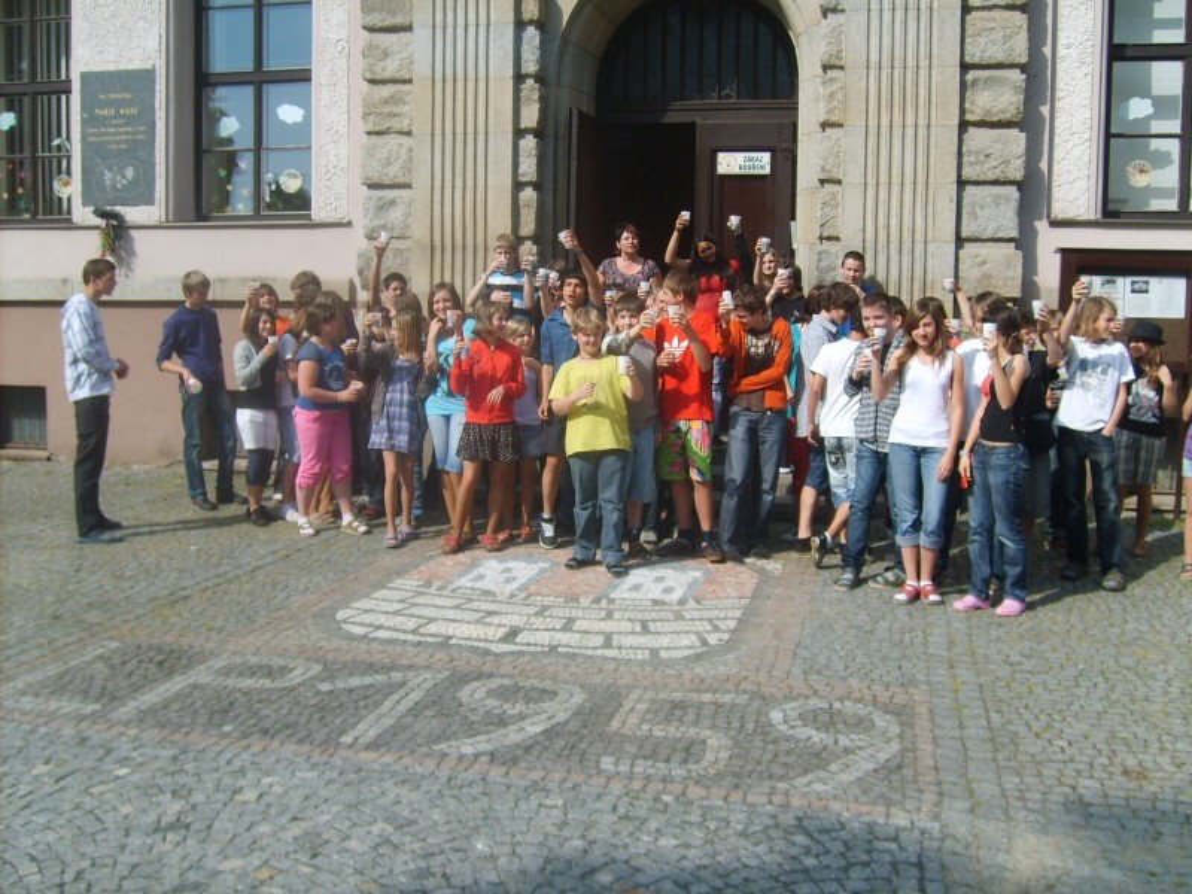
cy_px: 447
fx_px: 1205
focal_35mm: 35
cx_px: 596
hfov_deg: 52.6
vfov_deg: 40.7
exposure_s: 1/1000
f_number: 2.8
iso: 50
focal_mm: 5.8
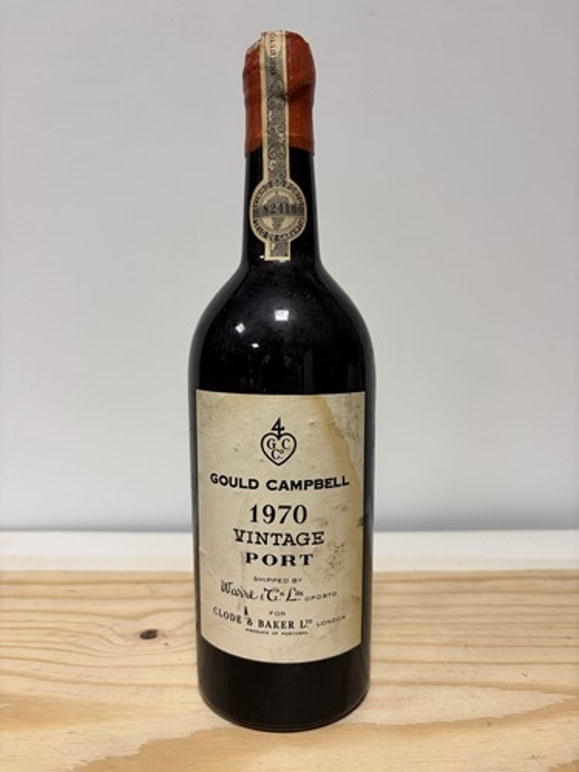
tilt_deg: -4.3
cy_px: 386
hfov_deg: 53.1
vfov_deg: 67.3
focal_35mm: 26
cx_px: 290
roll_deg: +1.4
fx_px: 580
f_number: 1.6
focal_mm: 5.96
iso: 125
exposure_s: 1/100
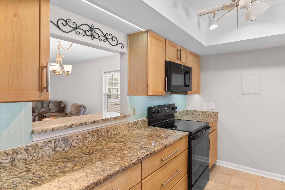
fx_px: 158
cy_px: 92
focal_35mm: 20
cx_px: 142
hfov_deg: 84.0
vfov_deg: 61.9
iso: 100
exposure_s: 1/2
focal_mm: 13
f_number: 4.8
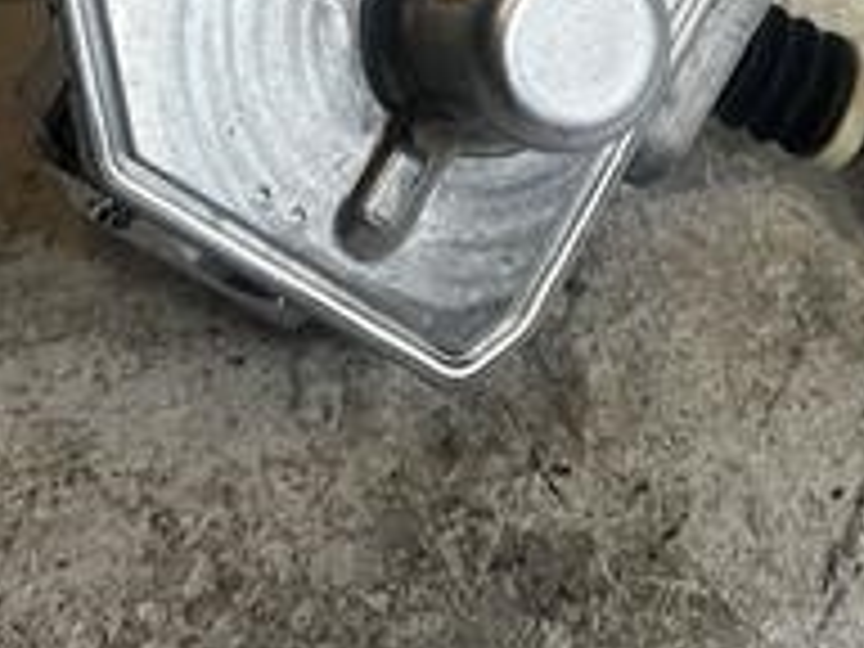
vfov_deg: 16.8
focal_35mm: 80
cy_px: -315
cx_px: 418
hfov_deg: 24.4
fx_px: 1997
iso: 80
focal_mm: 6.86
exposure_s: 1/162
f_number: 1.78
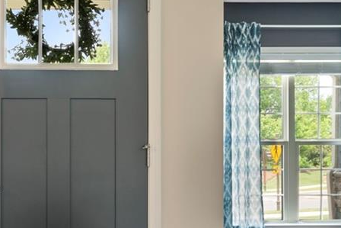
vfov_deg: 27.6
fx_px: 455
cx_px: 59
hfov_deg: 39.2
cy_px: 180
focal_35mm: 48
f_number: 8
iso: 250
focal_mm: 21
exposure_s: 1/2.5
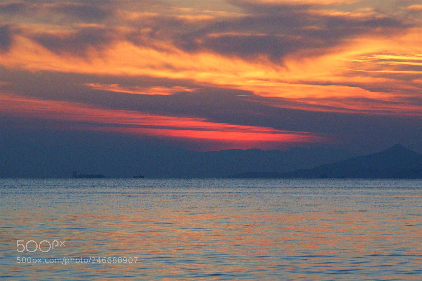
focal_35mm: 252
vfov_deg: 5.5
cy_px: 140
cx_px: 211
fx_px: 2953
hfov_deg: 8.2
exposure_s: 1/200
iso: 400
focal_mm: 120
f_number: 8
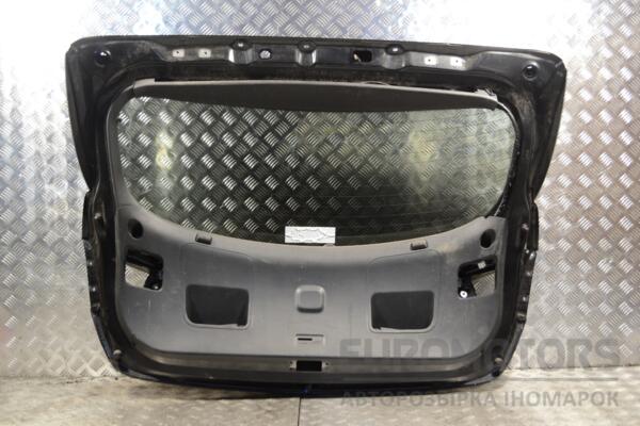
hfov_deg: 43.6
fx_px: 800
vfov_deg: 29.9
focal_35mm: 45
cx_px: 320
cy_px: 213
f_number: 4.5
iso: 360
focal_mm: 30
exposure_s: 1/30
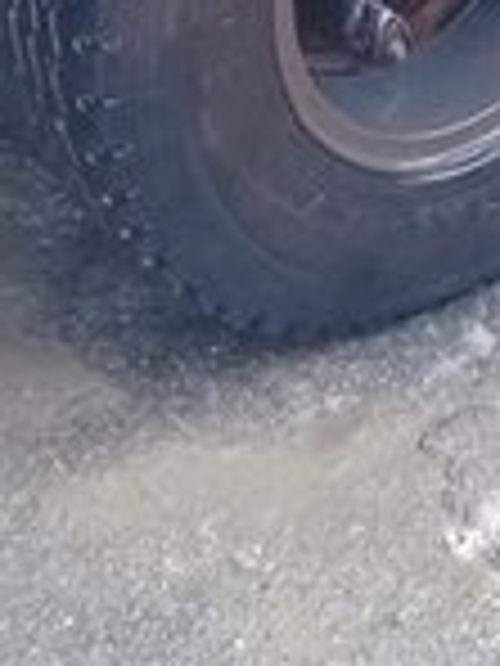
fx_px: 2003
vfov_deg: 16.9
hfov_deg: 14.2
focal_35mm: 104
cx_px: 189
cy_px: -374
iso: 50
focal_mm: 3.3
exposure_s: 1/102
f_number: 2.2
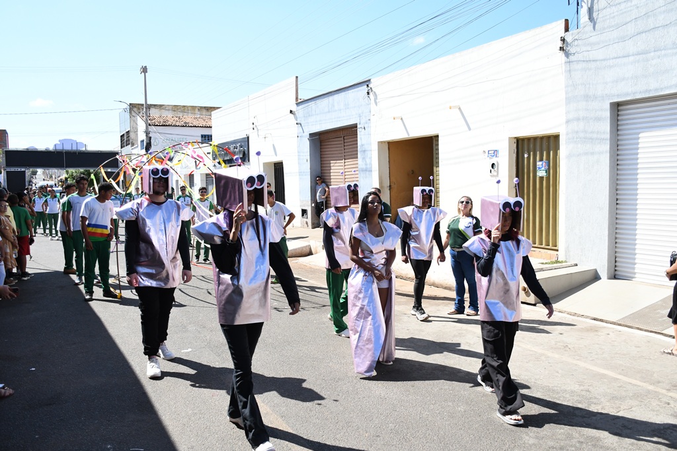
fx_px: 564
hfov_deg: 61.9
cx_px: 338
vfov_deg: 43.6
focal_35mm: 30
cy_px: 226
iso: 1000
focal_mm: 20
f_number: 5
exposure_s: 1/4000
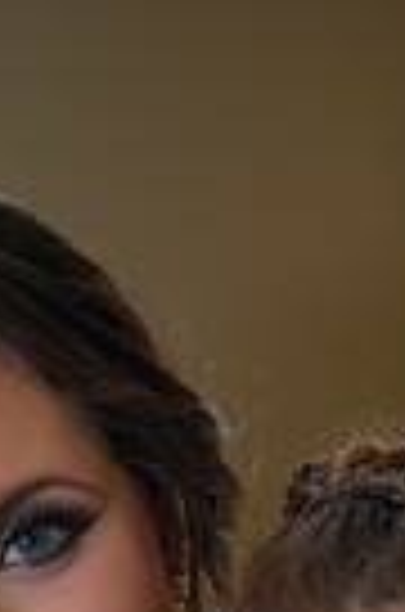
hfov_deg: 12.9
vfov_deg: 17.1
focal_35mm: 106
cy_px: 972
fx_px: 1798
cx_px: 205
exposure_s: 1/320
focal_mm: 32
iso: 1250
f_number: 4
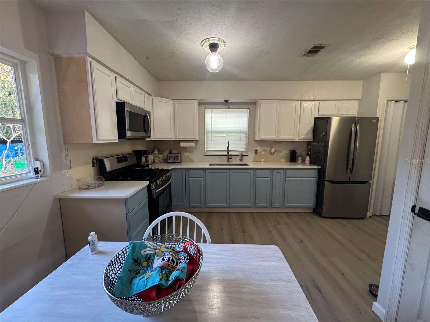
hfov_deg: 102.1
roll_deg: -0.2
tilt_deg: -8.8
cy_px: 161
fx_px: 174
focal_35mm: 14
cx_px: 215
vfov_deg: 85.7
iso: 200
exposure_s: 1/60
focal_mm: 2.22
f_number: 2.2
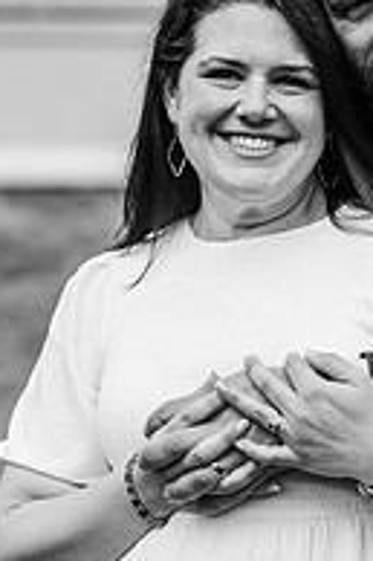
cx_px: 234
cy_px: 275
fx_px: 3067
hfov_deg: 7.0
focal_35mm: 197
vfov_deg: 10.5
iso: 250
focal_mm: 85
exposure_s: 1/2000
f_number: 2.5
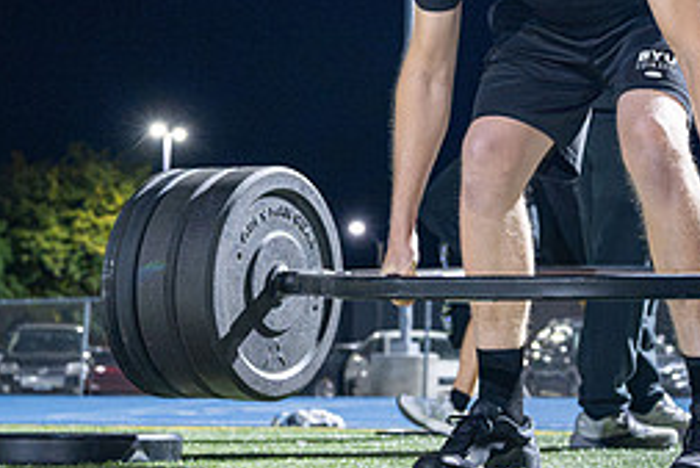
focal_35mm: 83
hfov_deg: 24.3
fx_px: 1615
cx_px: 489
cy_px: -8
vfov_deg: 16.1
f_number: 3.2
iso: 2000
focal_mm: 31
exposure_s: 1/160
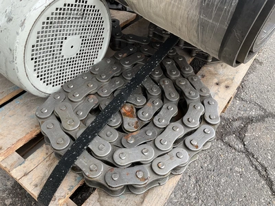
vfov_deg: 48.2
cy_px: 103
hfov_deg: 61.7
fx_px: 230
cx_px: 138
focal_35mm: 29
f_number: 1.8
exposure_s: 1/124
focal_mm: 3
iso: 20
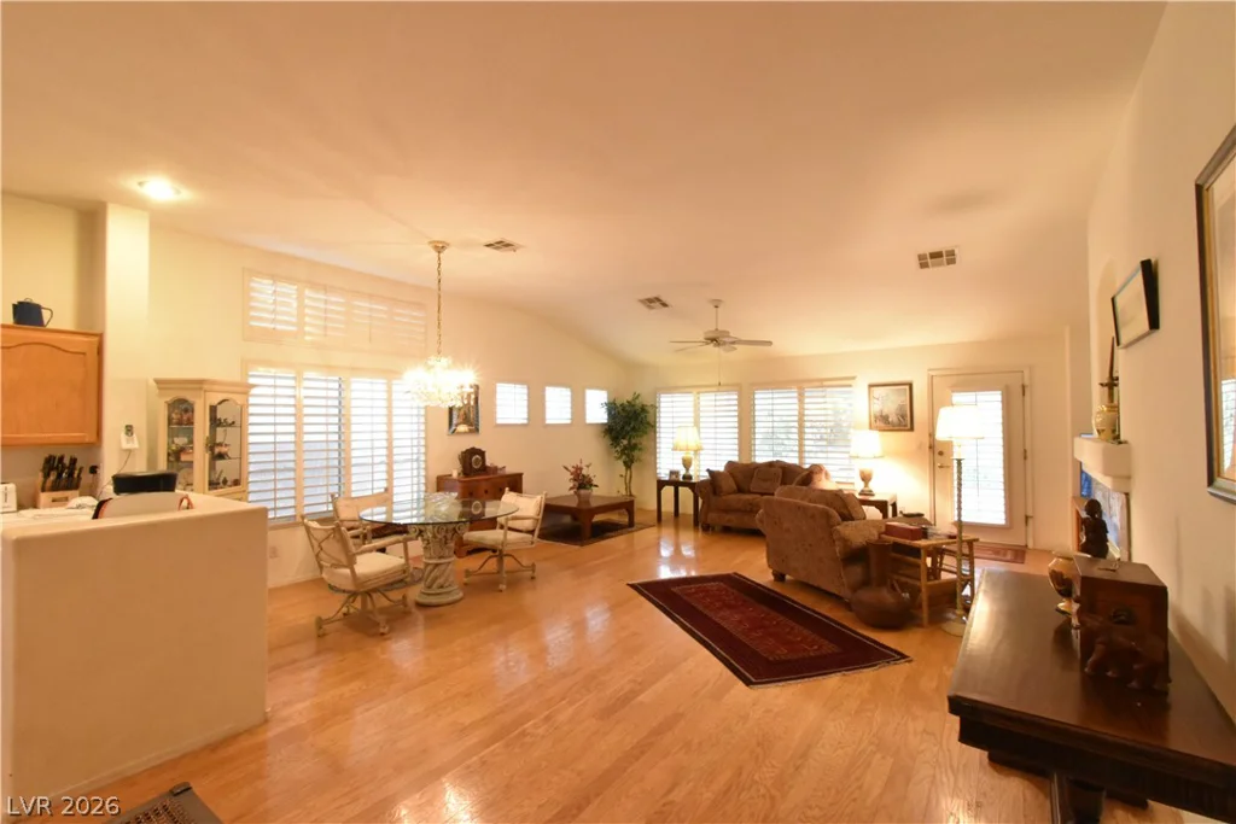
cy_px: 412
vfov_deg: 77.3
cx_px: 618
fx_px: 515
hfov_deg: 100.4
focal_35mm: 15
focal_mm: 10
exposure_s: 1/6
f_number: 18
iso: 4000
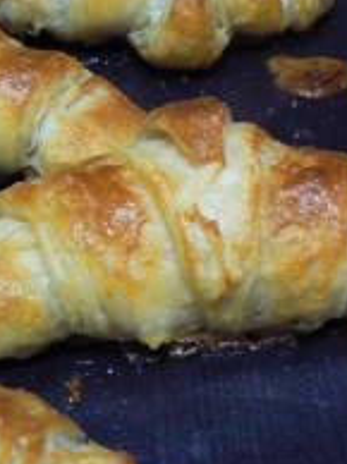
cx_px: 220
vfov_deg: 29.9
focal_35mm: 65
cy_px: 230
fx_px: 871
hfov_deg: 22.5
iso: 200
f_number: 2.8
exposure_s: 1/13
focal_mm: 6
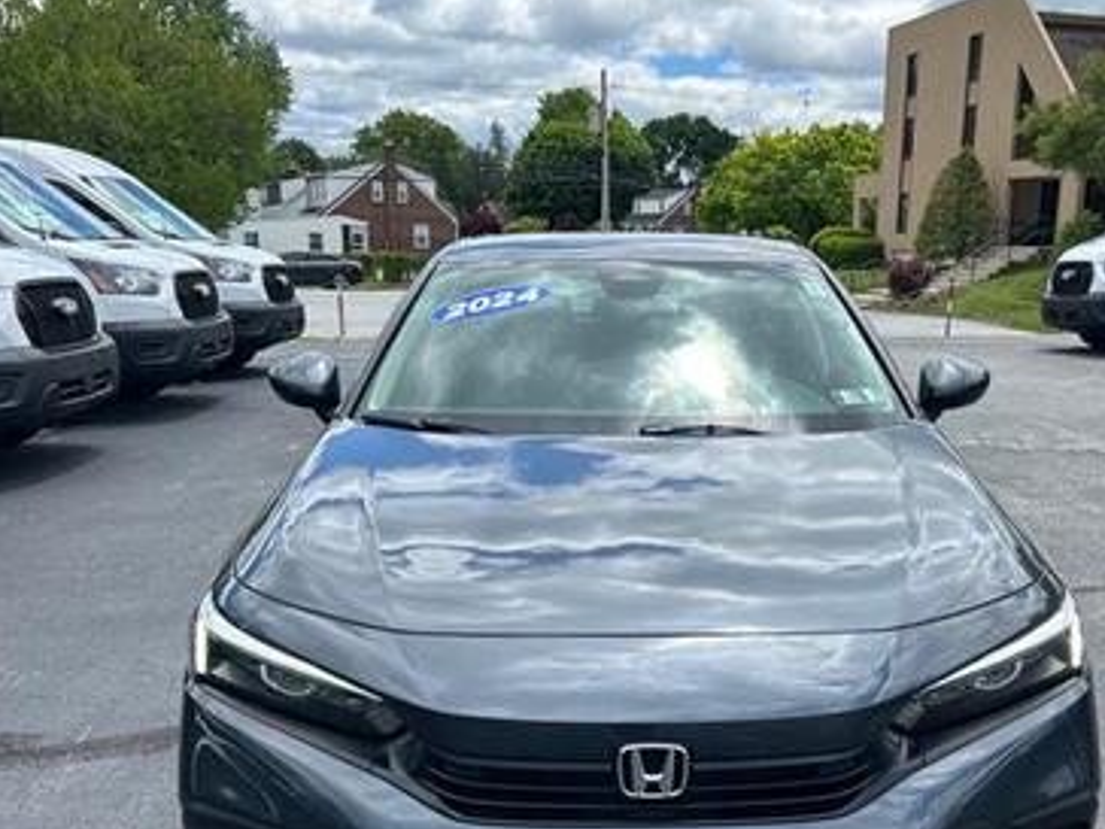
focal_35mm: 36
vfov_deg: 39.4
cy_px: 516
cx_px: 662
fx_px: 1149
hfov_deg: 51.0
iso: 50
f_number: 1.5
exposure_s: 1/3165
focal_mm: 5.7
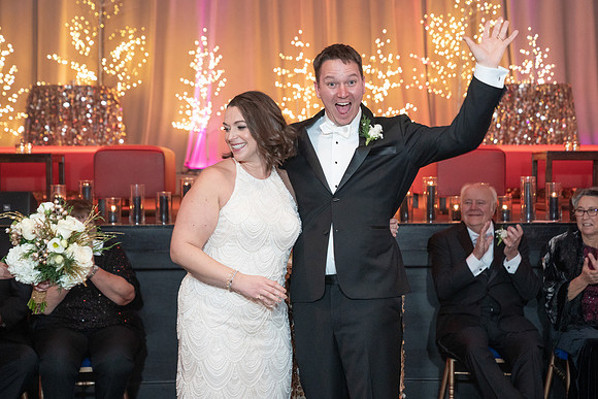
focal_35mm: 74
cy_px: 203
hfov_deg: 27.4
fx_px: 1226
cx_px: 294
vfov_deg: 18.5
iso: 4000
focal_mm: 70
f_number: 4
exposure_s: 1/125
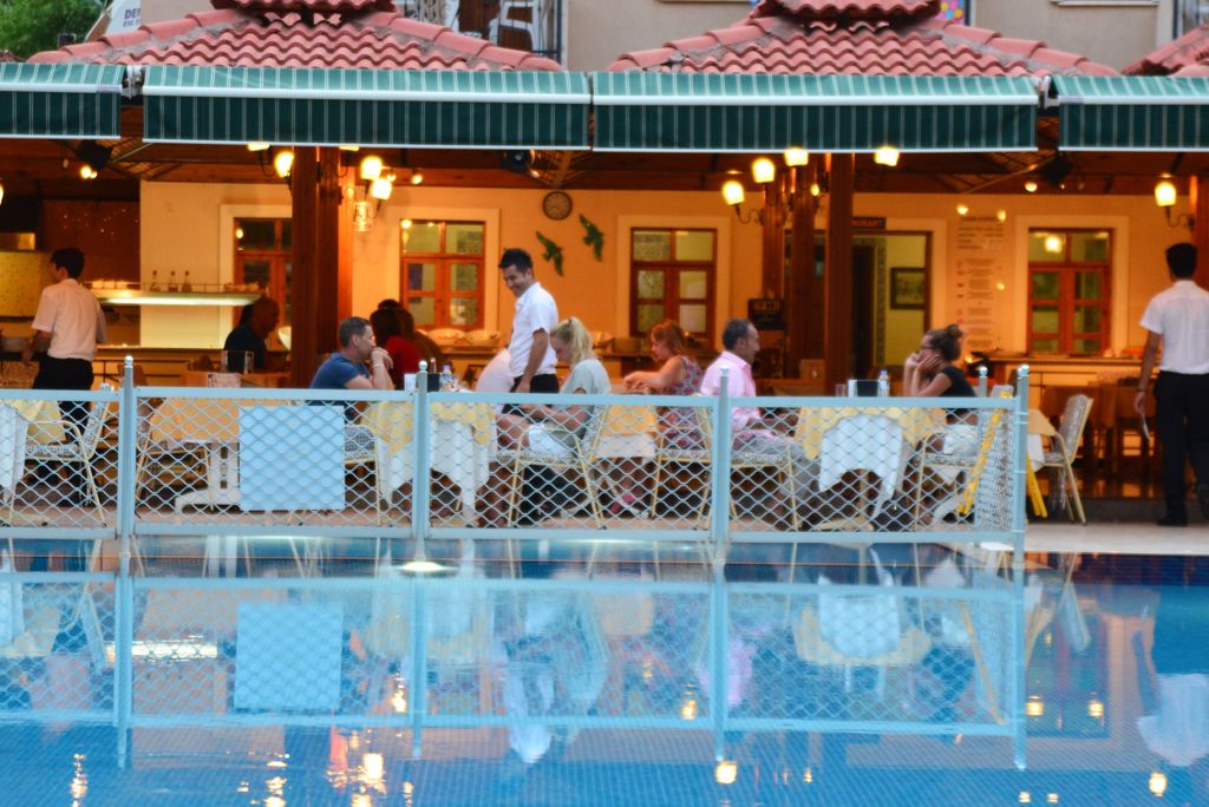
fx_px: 2856
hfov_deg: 23.9
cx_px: 604
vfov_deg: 16.1
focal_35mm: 85
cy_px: 404
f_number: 4
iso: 2500
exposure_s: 1/100
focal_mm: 85
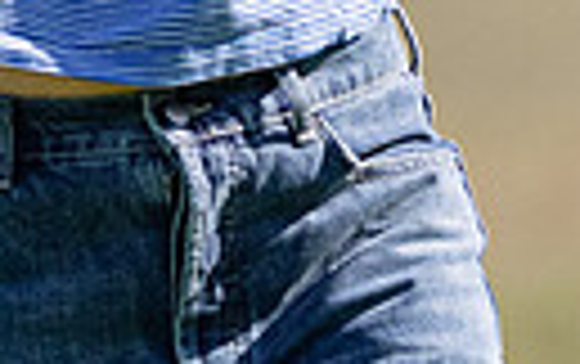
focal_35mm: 4257
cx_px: -538
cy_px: -125
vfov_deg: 0.3
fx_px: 67378
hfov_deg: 0.5
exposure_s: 1/8000
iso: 400
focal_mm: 400
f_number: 3.2
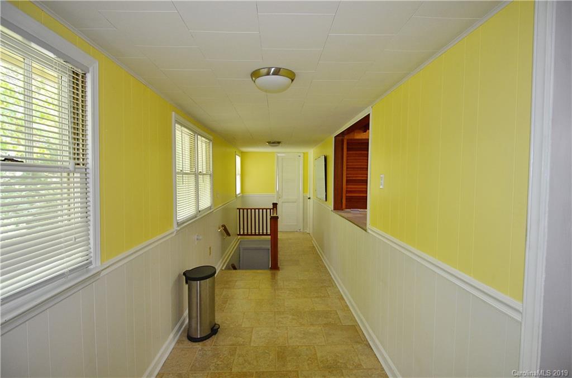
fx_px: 285
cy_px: 189
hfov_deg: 90.2
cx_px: 286
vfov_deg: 67.1
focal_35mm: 18
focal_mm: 12
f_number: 4
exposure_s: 1/60
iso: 720
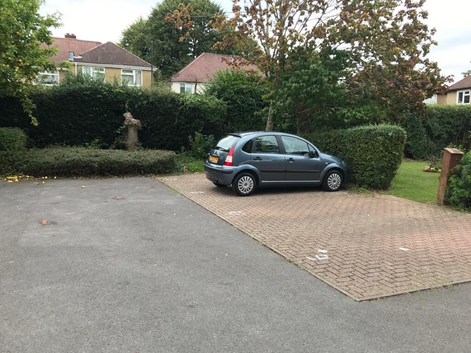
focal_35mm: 28
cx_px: 236
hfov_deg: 63.4
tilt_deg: -6.1
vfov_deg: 49.7
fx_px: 381
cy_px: 176
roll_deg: -0.9
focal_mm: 3.99
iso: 25
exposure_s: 1/50
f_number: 1.8
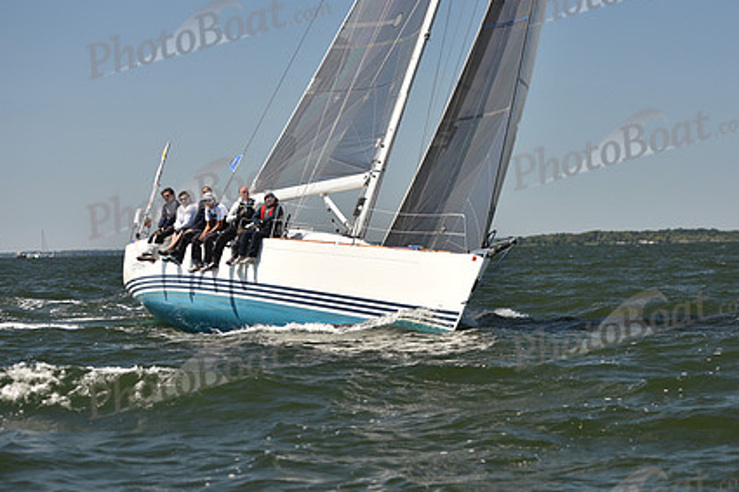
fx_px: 2298
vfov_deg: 12.2
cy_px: 260
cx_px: 423
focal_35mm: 112
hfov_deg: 18.3
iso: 250
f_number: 3.5
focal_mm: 82
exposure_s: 1/1250
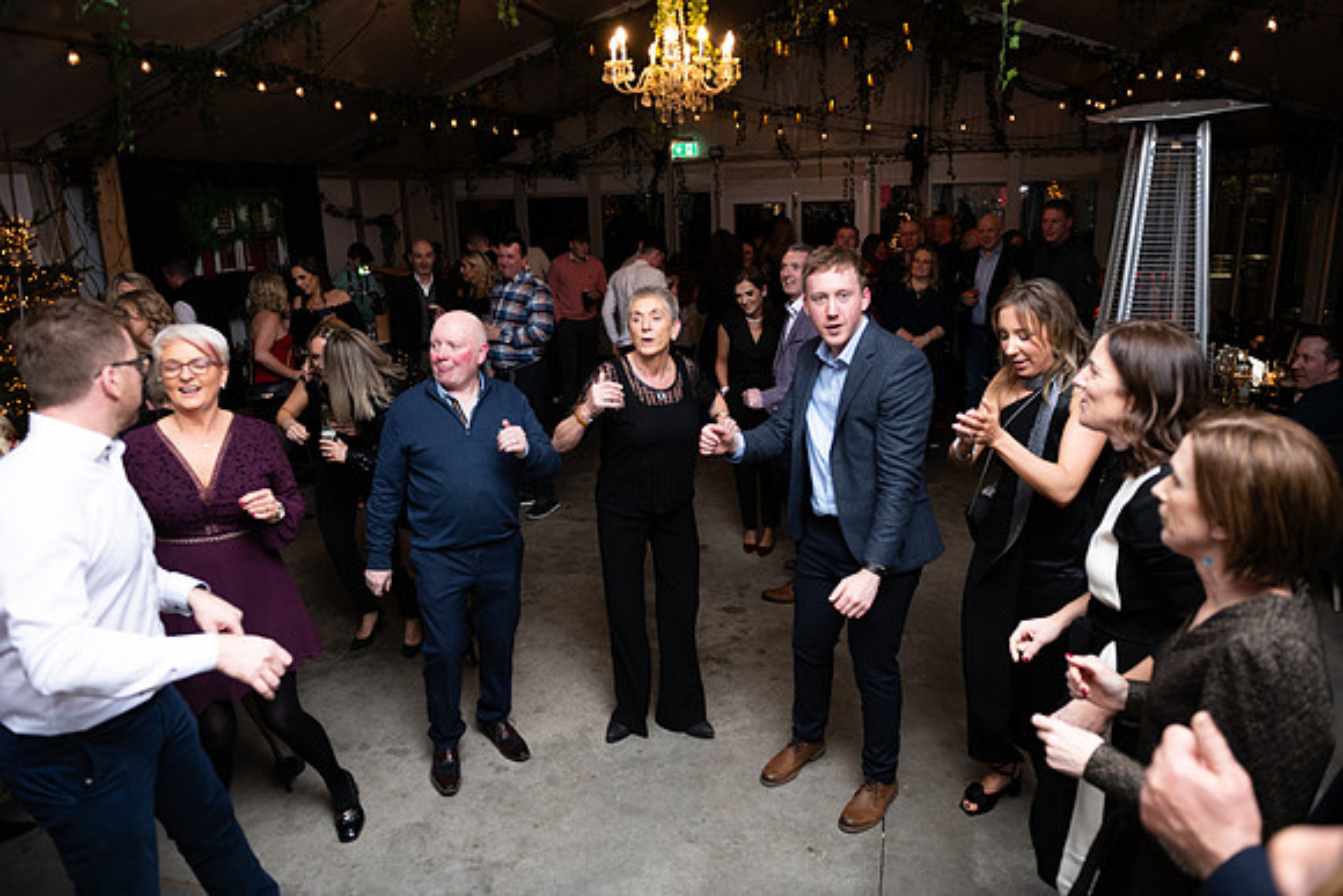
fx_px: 896
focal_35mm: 24
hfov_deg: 73.7
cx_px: 672
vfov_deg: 53.2
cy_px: 448
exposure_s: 1/160
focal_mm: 24
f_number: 3.5
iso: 800
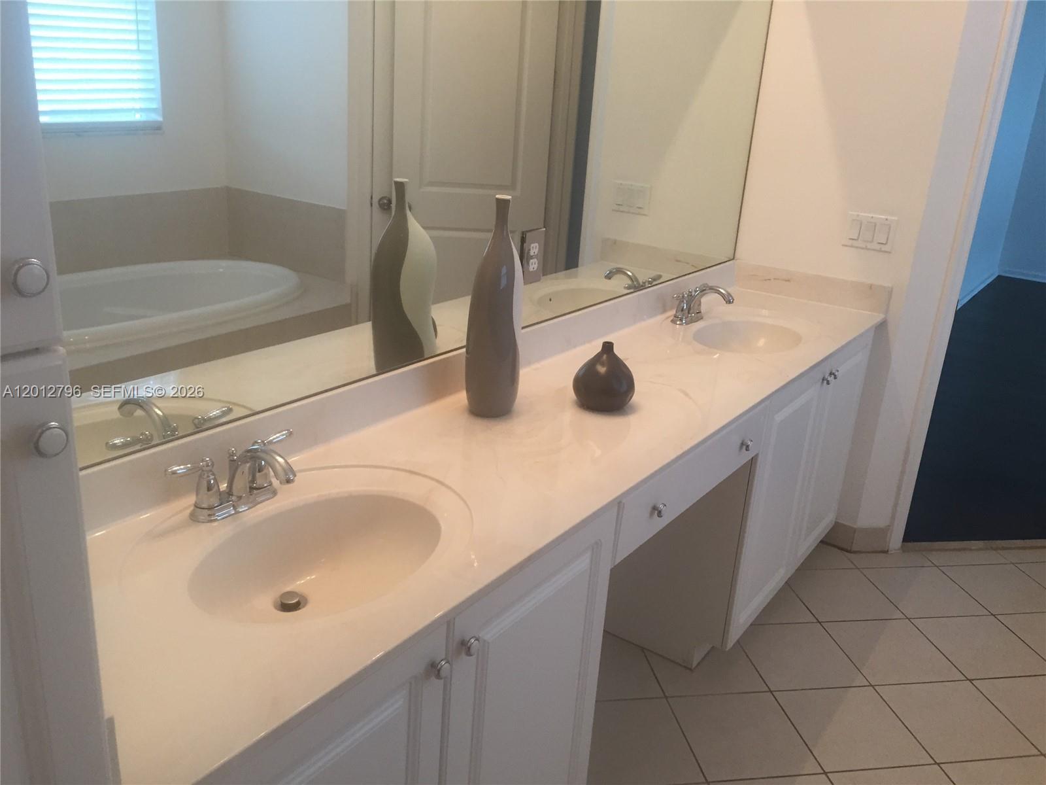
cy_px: 392
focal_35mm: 29
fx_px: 876
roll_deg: -3.3
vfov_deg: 48.2
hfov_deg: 61.7
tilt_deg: -20.0
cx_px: 523
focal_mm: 4.15
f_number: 2.2
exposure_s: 1/30
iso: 125
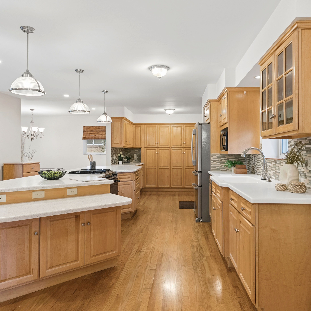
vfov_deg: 60.9
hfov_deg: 60.9
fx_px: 264
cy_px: 157
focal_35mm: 26
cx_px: 160
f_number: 8
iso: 800
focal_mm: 20
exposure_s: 1/13
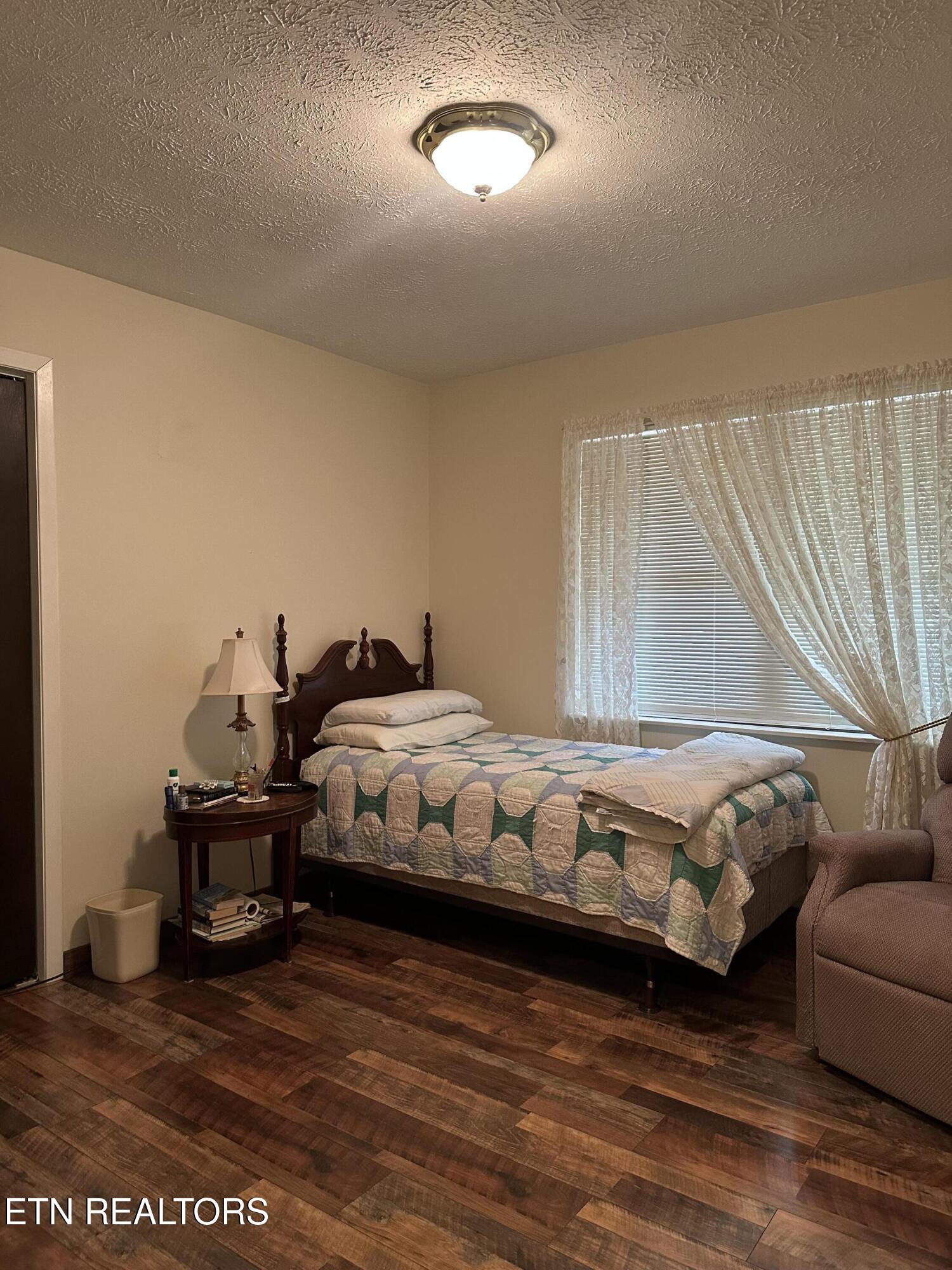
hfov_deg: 56.8
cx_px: 476
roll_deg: -1.0
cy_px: 635
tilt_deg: -1.0
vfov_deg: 71.6
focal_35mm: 24
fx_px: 880
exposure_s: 1/60
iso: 400
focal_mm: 6.86
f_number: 1.78
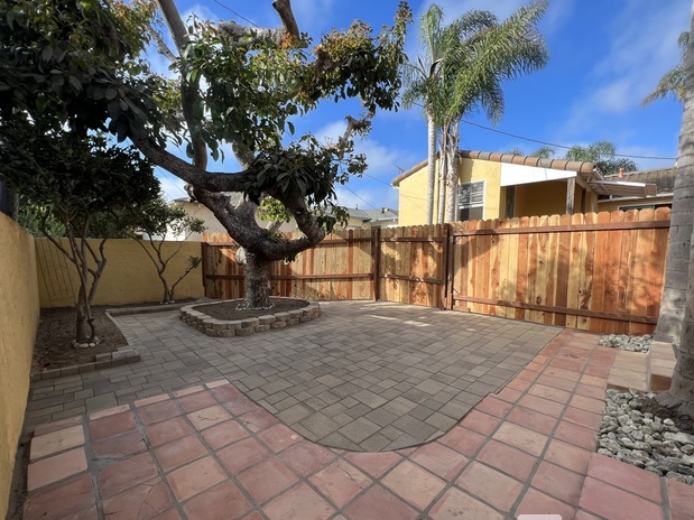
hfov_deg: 101.9
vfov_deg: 85.5
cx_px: 325
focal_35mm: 14
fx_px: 281
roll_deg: -0.4
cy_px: 279
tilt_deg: -5.0
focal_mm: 1.57
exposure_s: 1/511
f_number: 1.8
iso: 32
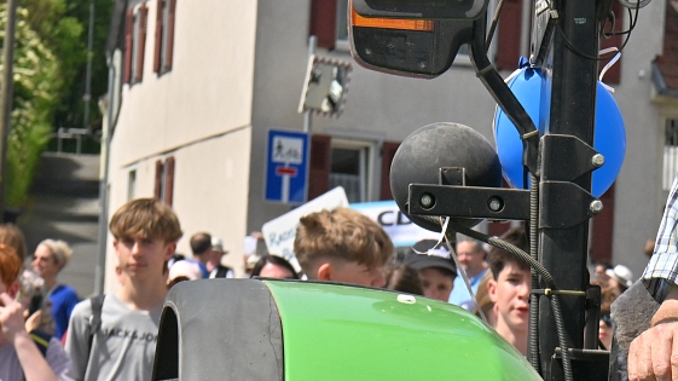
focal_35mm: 196
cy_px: 161
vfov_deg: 6.2
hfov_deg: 10.8
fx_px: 3522
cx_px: 773
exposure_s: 1/1000
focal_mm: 70
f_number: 13
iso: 320
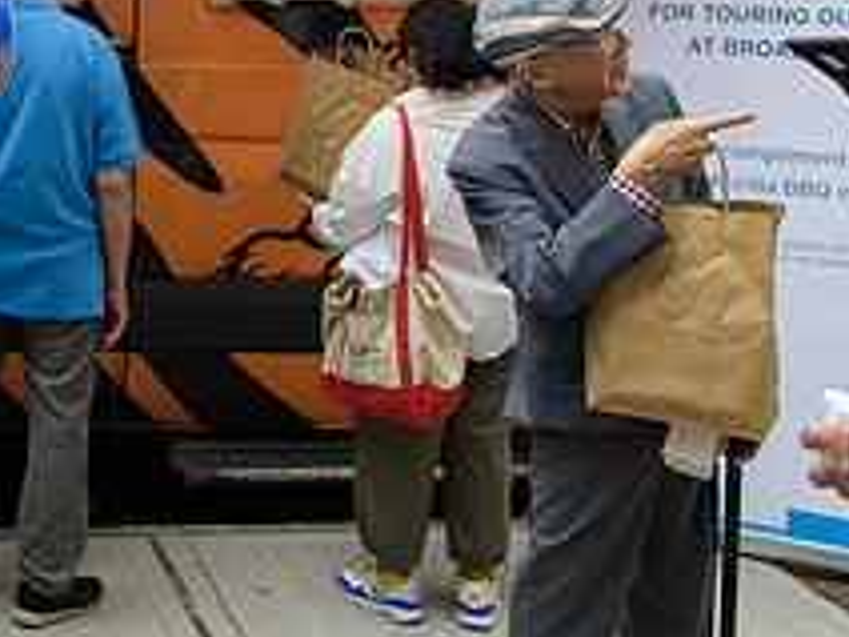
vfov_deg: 22.9
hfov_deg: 27.2
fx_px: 1545
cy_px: 102
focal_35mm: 63
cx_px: -160
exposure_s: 1/250
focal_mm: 24
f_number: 4
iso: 200
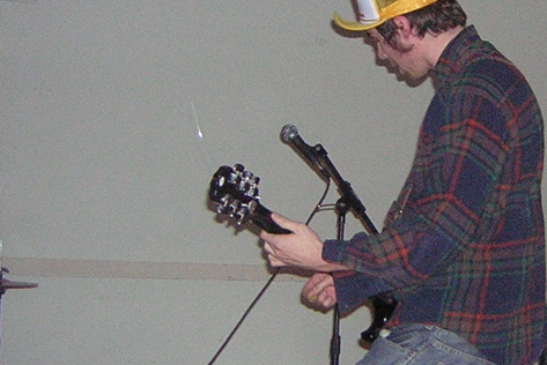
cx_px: 522
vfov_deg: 16.9
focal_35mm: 81
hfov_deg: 24.1
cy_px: 176
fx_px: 1231
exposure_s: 1/60.1
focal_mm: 4.7
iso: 194
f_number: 2.6
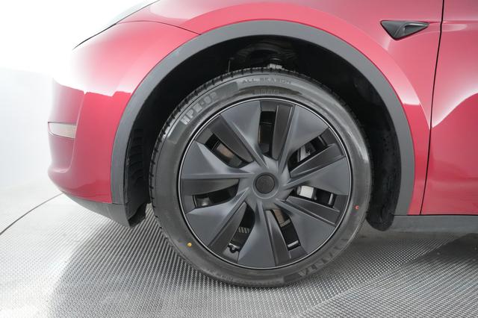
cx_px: 239
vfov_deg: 46.4
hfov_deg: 65.5
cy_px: 159
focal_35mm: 28
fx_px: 372
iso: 12800
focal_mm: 28
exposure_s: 1/320
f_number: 2.8
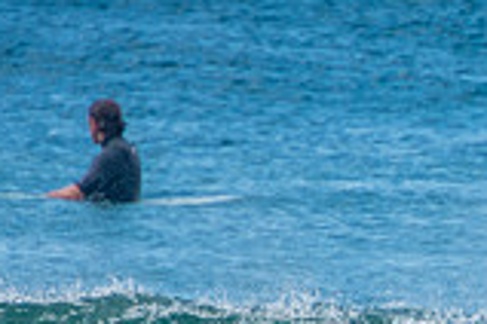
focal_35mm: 2185
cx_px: 747
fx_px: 29556
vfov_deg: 0.6
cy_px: 411
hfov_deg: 0.9
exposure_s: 1/1250
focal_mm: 400
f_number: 5.6
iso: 320
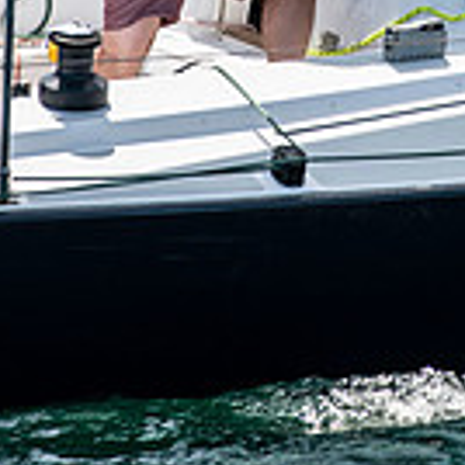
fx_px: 11216
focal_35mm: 738
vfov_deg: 2.4
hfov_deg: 2.4
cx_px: 350
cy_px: -172
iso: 160
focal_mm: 200
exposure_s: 1/800
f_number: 5
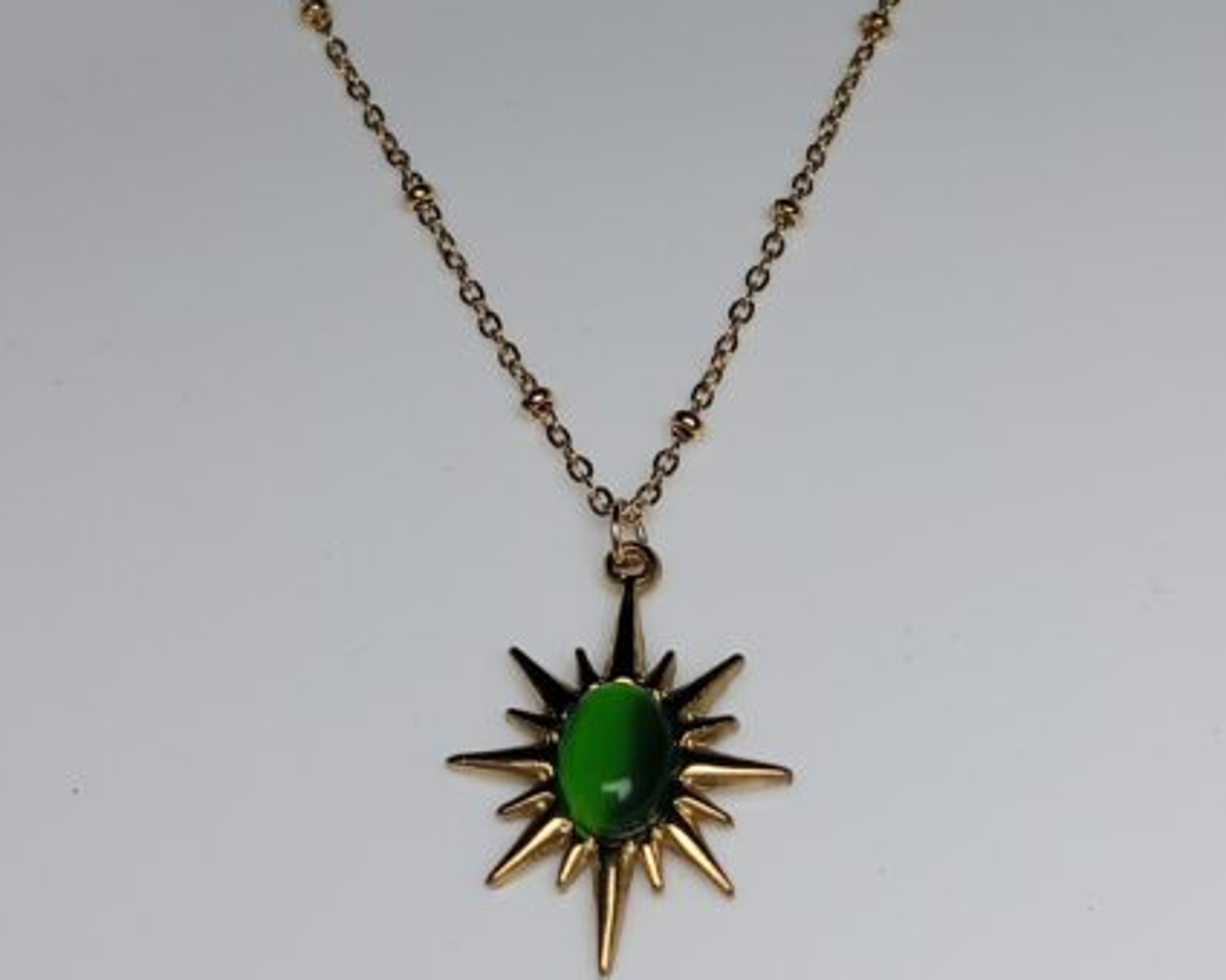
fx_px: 2249
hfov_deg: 30.5
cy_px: 305
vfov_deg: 24.4
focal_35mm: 62
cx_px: 619
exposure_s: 1/196
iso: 50
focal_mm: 3.98
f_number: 1.8
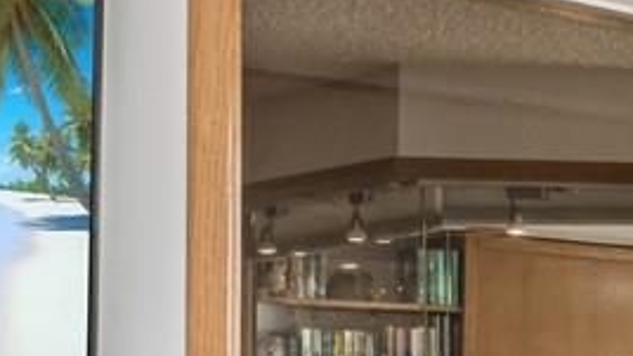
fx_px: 1679
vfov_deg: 11.8
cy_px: 440
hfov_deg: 15.0
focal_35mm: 100
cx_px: 1429
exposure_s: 1/25
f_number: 10
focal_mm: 16
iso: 200
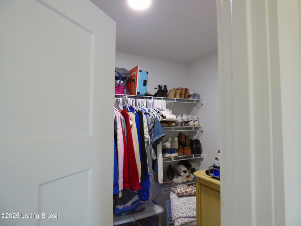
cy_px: 113
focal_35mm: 20
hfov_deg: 81.8
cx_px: 150
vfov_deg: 66.0
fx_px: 174
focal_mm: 3.58
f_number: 2.8
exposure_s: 1/60
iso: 400
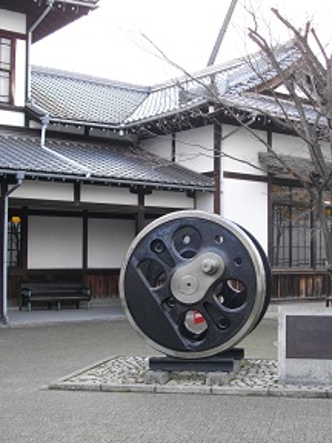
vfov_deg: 35.5
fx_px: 691
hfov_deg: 26.9
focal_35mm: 54
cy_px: 222
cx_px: 216
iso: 114
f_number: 3.2
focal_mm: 7.1
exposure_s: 1/125
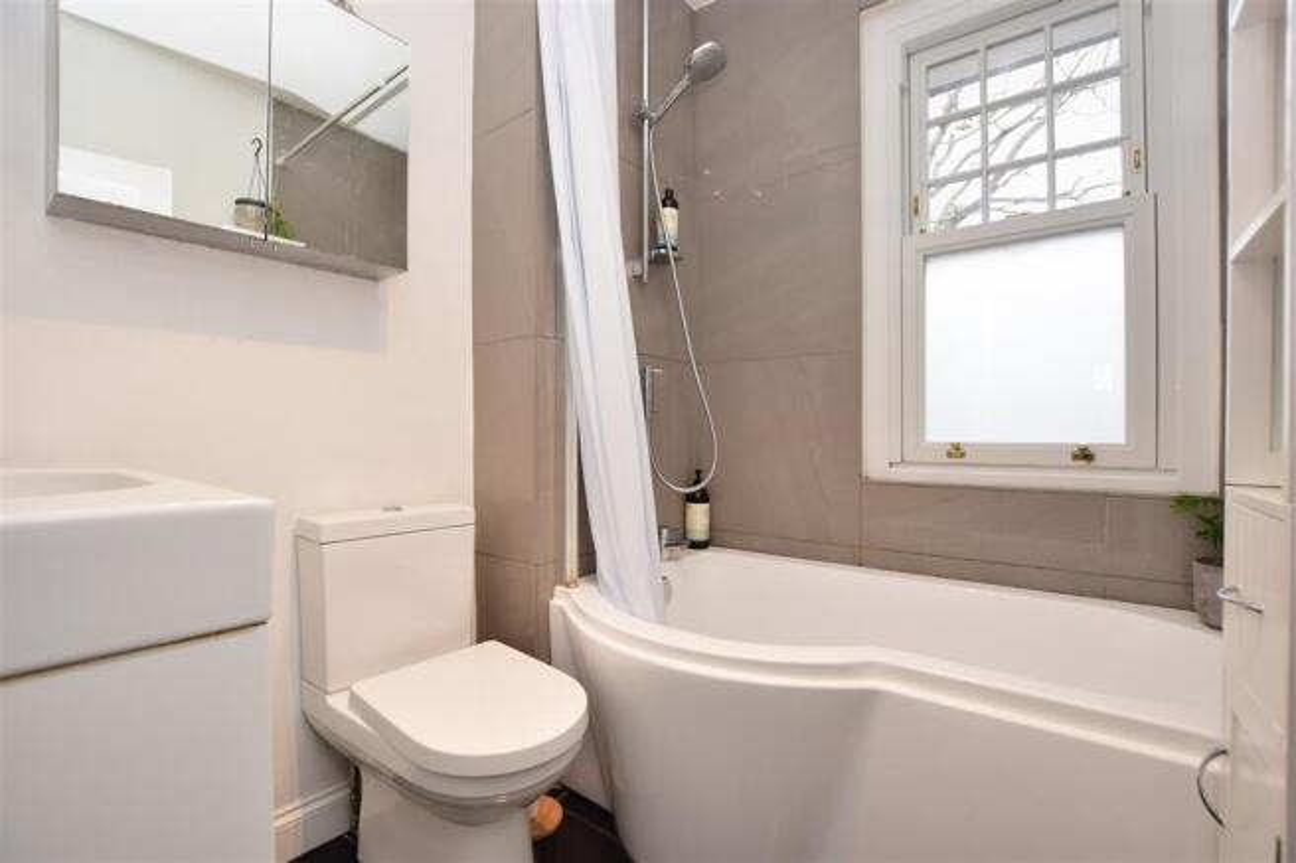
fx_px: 540
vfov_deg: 77.3
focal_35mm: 15
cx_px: 648
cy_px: 432
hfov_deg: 100.4
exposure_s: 1/80
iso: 400
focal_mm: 10
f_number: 5.6
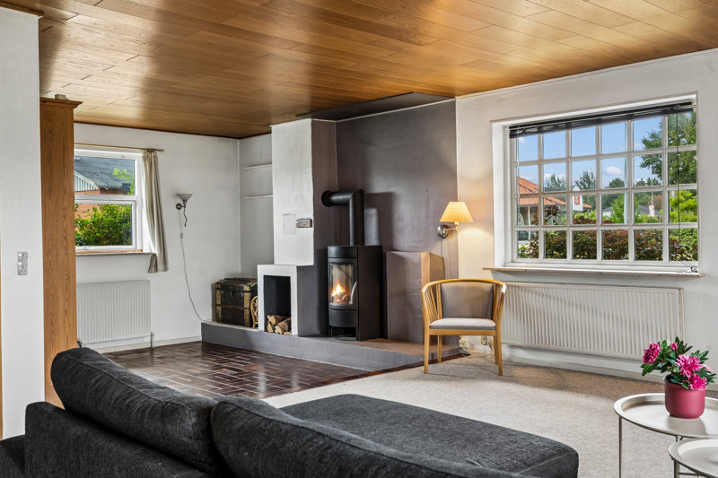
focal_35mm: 35
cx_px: 359
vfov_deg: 37.8
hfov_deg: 54.4
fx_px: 698
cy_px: 239
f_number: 8
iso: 200
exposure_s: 1/3.33
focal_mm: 35
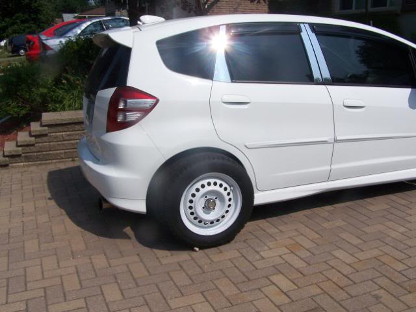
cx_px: 208
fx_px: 457
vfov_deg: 37.7
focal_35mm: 38
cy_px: 156
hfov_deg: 49.0
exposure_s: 1/1000
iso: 80
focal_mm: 6.3
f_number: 5.6
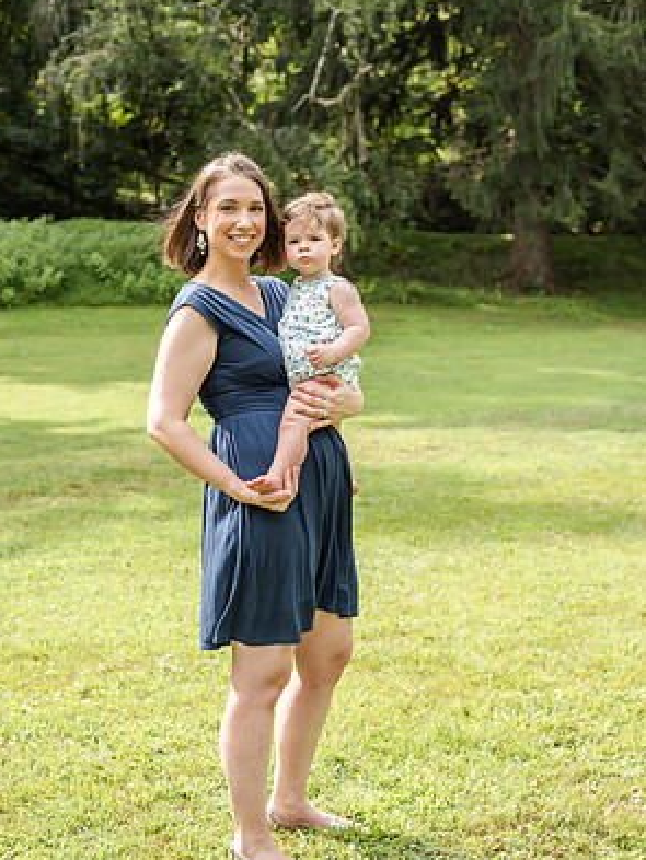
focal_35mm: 55
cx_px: 322
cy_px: 429
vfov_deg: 34.9
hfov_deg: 26.6
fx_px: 1368
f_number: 4
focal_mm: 50
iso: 400
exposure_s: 1/1250
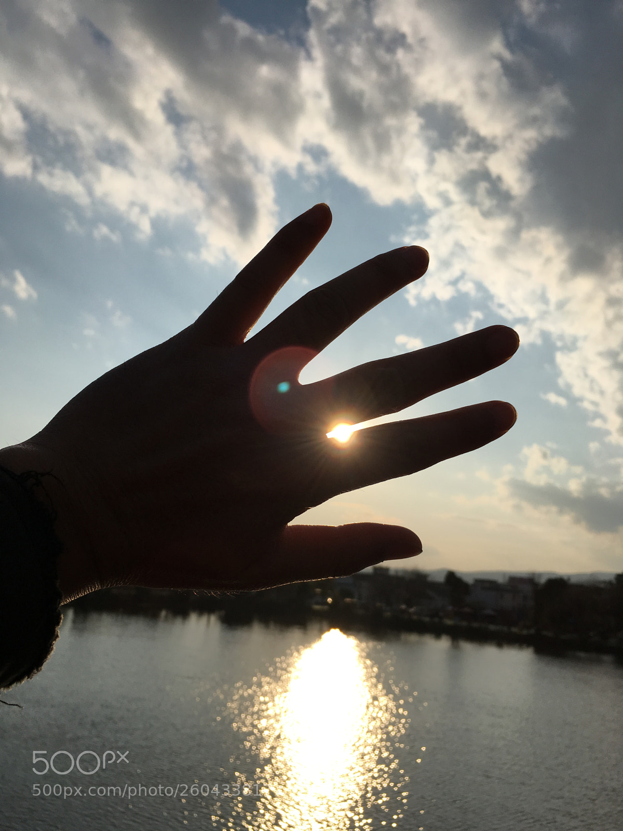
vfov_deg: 61.7
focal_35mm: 29
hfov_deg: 48.2
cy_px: 416
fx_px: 696
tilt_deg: +13.1
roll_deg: -5.4
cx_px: 312
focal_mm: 4.15
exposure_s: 1/5495
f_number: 2.2
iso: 25
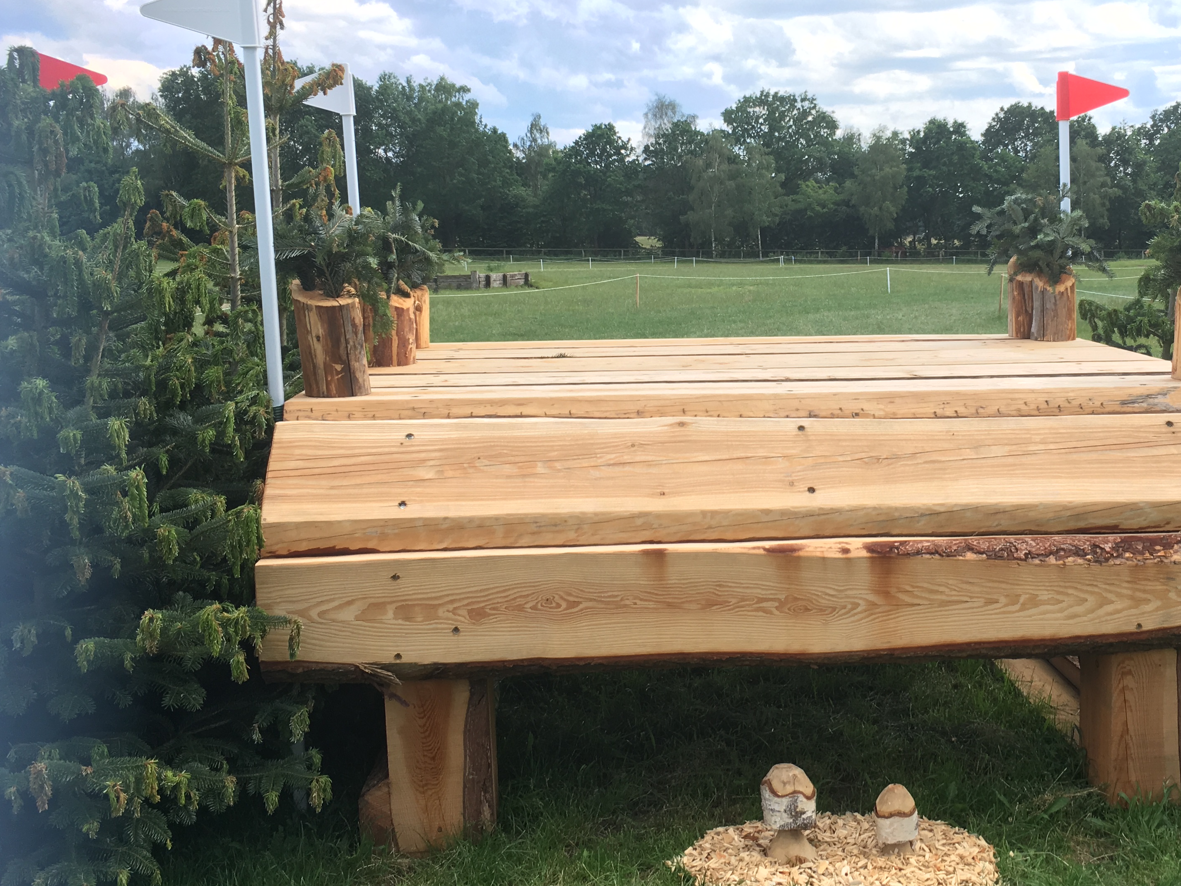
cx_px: 764
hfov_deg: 45.2
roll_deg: -0.2
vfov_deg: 35.0
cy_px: 359
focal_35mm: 41
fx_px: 1399
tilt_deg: -4.6
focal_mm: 4.15
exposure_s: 1/375
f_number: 2.2
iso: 25
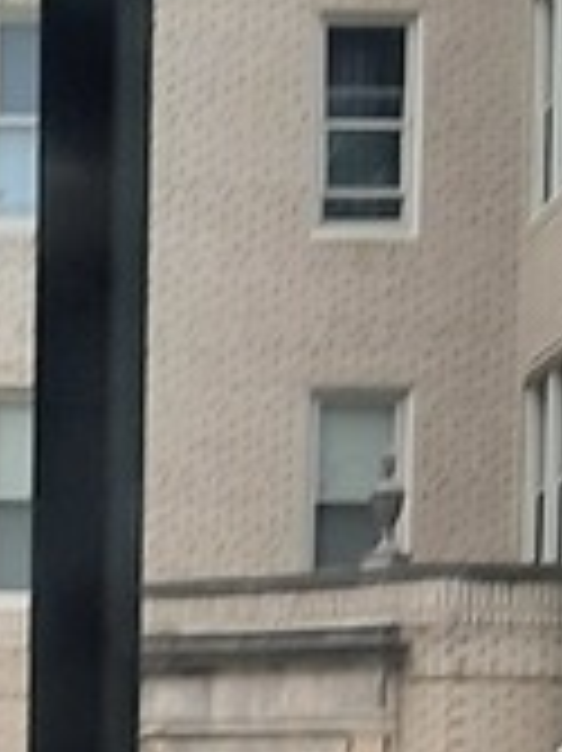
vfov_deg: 10.6
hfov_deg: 8.1
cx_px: -193
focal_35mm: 180
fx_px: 3901
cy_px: 1090
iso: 64
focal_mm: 4.6
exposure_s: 1/60
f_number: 2
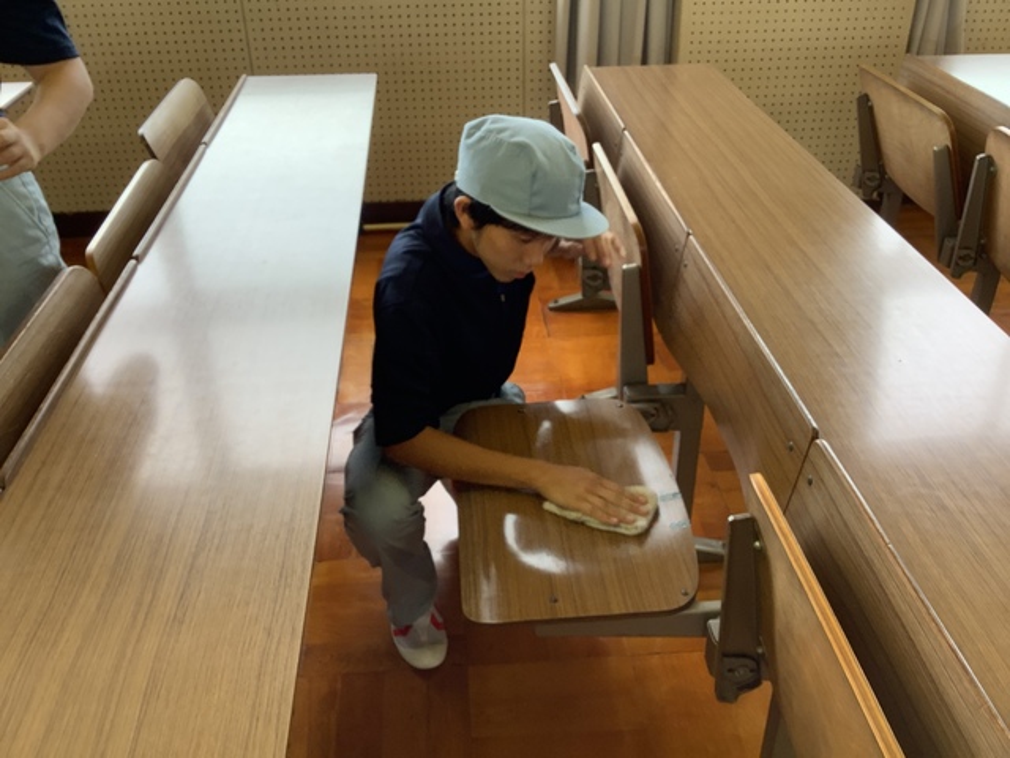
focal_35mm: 31
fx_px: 904
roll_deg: +3.0
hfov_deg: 58.4
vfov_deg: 45.4
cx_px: 505
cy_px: 379
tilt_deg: -29.8
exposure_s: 1/100
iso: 50
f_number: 2.4
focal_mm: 3.3
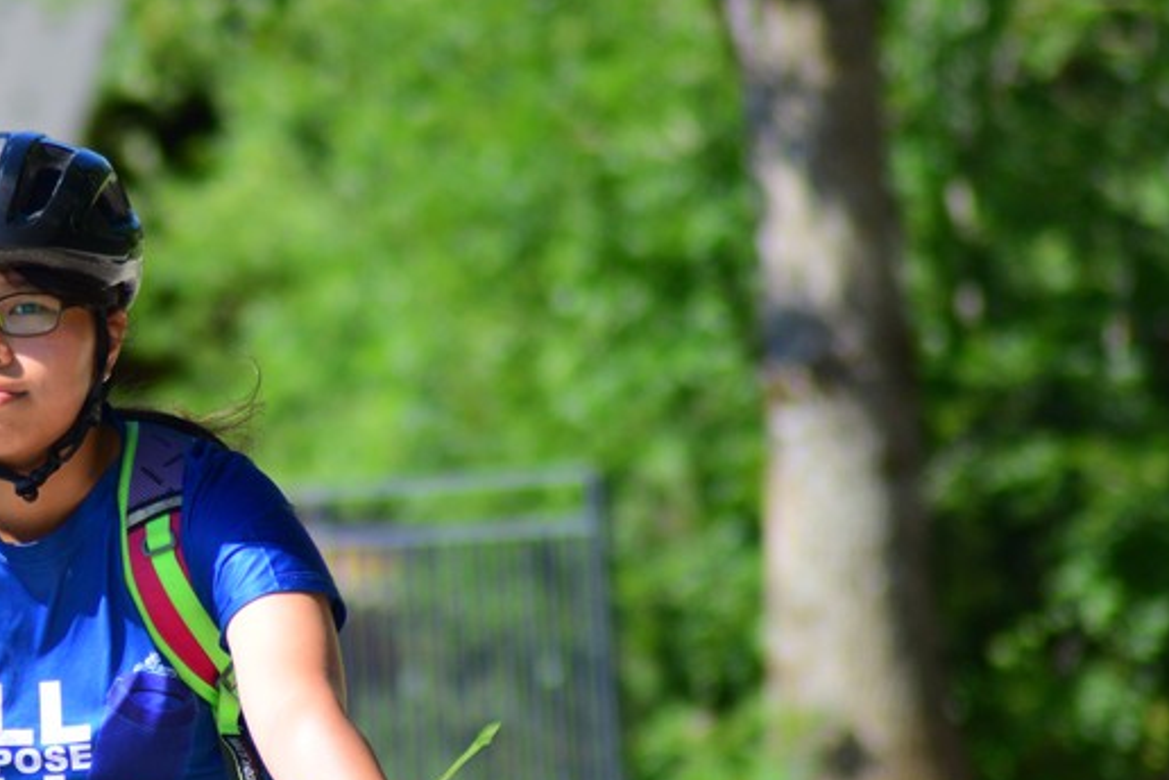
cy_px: 495
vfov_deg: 2.3
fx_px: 19319
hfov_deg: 3.5
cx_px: 29
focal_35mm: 595
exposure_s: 1/1250
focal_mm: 200
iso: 450
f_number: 4.8
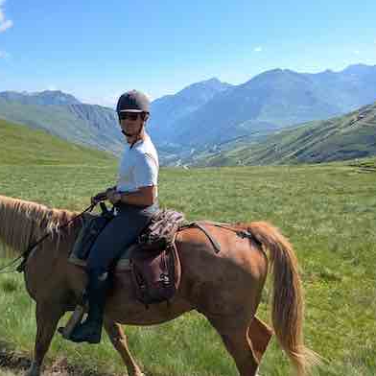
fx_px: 381
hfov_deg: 52.1
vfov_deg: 52.5
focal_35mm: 31
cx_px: 147
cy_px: 180
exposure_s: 1/1147
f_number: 1.89
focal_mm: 5.43
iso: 41
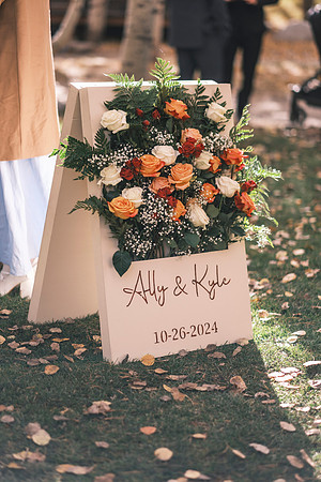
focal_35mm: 84
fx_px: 1123
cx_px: 160
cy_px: 241
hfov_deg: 16.3
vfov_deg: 24.2
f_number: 1.2
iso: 200
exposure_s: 1/2000
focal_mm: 56
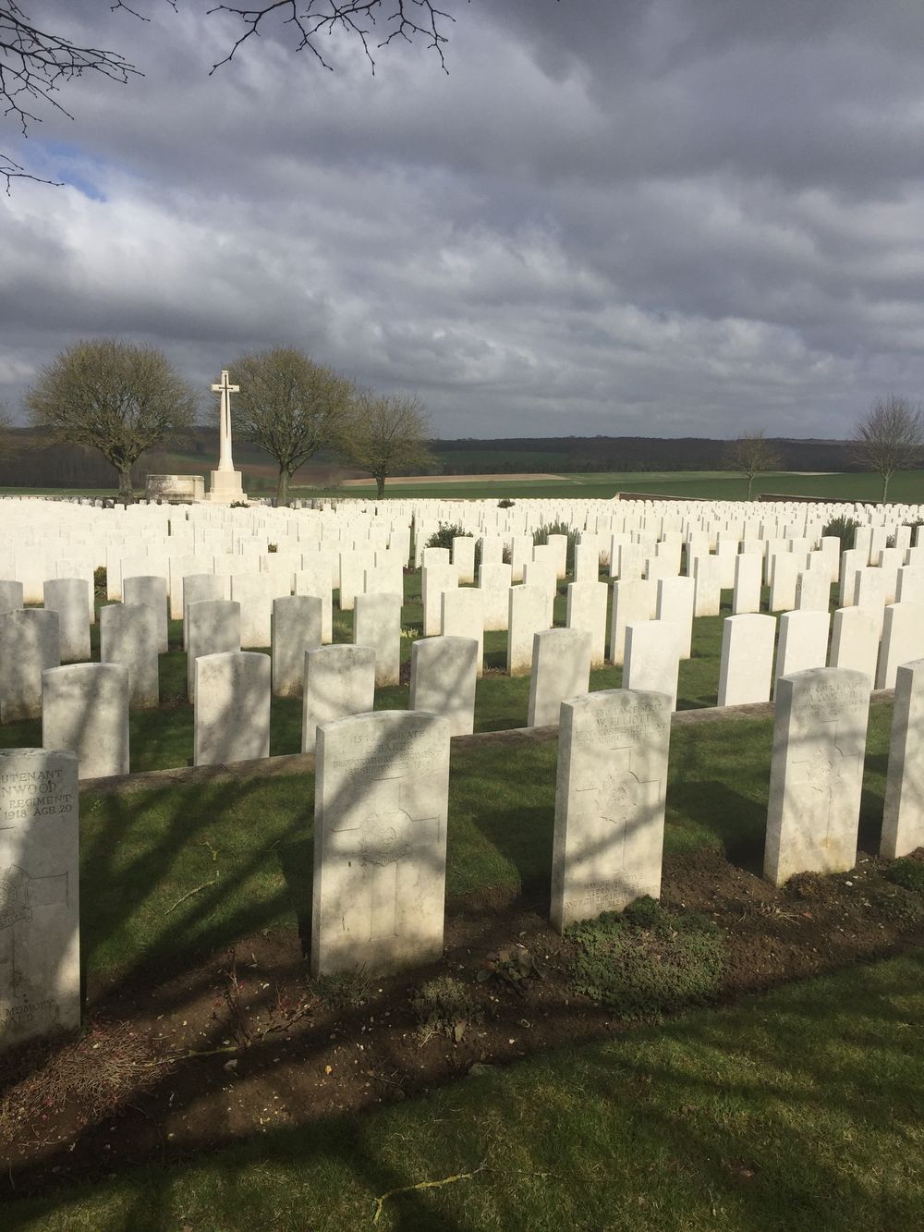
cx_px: 462
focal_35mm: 29
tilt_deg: -8.1
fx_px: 1032
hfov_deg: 48.2
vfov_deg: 61.7
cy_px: 616
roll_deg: -1.7
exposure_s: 1/4950
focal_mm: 4.15
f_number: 2.2
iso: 32
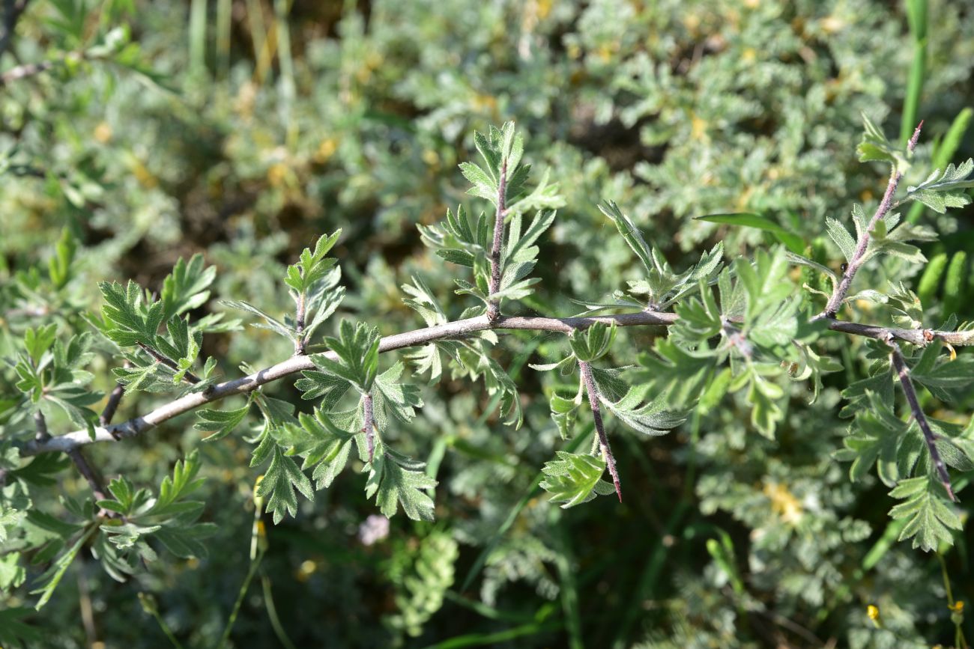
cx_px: 487
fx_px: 1353
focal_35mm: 50
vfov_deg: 27.0
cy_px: 324
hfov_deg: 39.6
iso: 160
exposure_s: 1/200
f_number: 8
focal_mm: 50
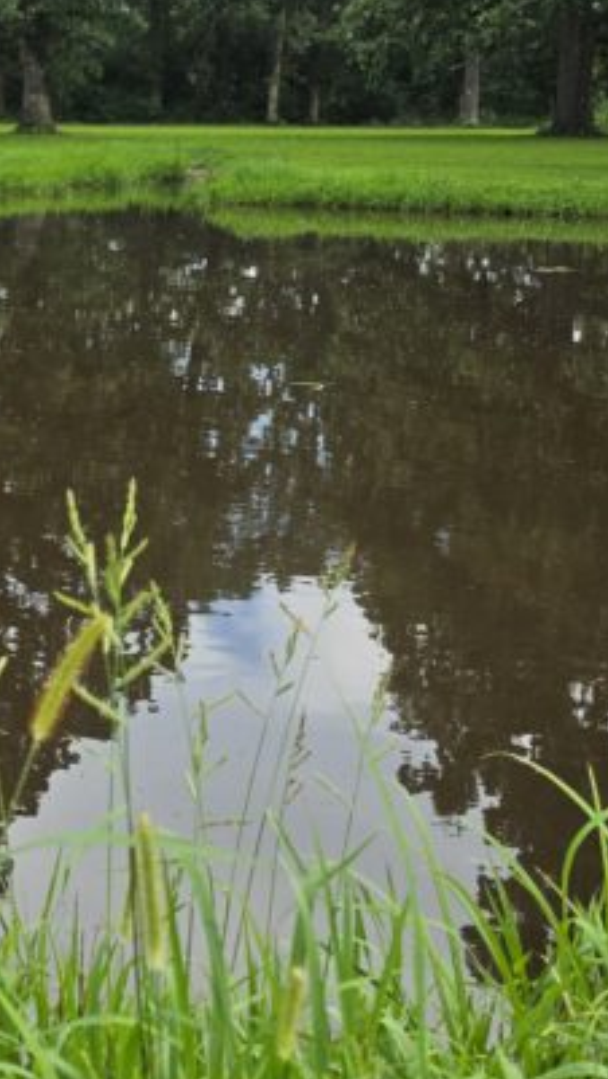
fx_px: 1832
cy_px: 331
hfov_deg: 17.6
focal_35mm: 64
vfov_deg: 32.5
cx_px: -196
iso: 64
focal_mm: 6.5
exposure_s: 1/4143
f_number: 1.4
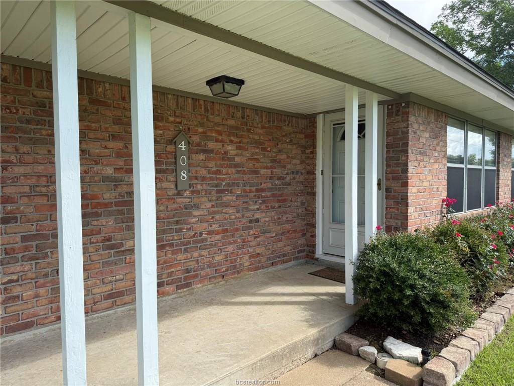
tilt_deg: -0.4
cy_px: 193
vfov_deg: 56.8
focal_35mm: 24
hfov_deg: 71.6
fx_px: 356
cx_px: 257
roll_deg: +0.0
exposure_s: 1/1553
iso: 80
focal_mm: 6.76
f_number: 1.78
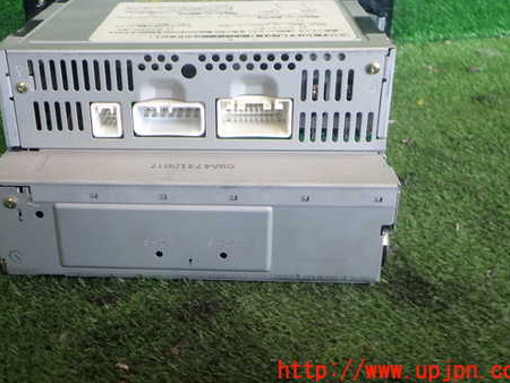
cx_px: 194
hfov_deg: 46.4
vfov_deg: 35.7
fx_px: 590
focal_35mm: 40
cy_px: 130
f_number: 2.3
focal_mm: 5.4
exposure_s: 1/80
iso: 200
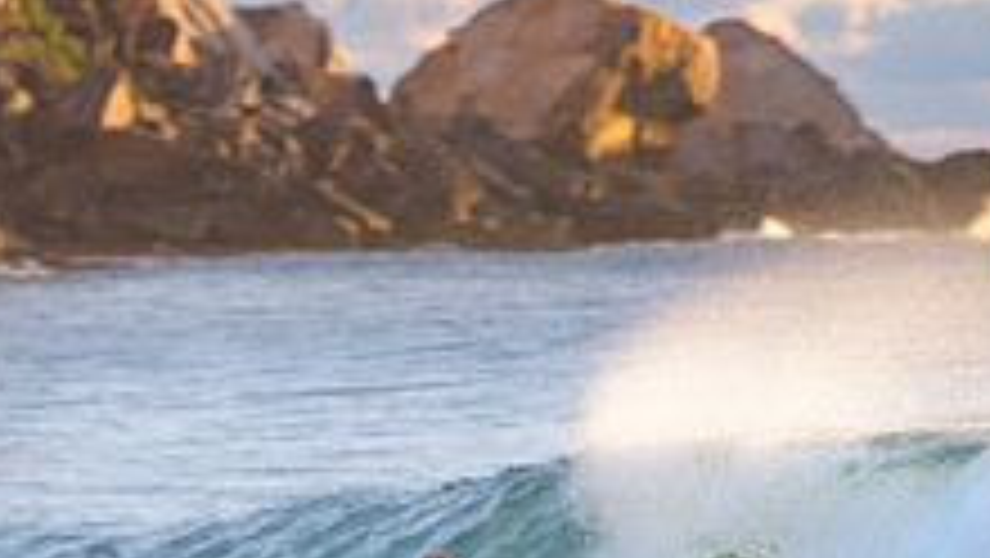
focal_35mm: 587
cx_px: 138
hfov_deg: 3.7
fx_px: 15417
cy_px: 633
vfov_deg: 2.1
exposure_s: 1/200
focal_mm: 200
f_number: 5.6
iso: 220
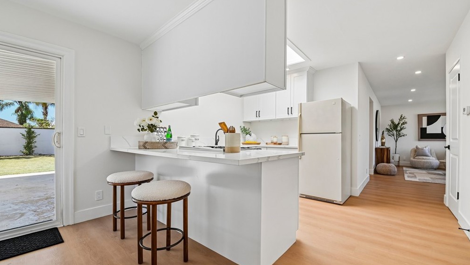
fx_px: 187
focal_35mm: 15
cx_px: 238
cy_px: 140
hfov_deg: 103.0
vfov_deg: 70.5
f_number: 8
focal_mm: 14
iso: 250
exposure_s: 1/40
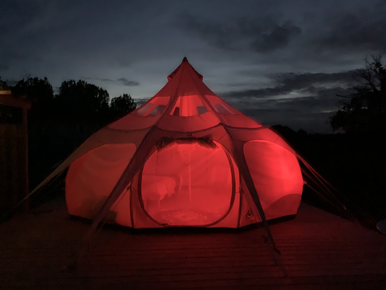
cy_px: 145
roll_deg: -0.7
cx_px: 193
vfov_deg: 53.1
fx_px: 290
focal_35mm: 26
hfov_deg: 67.3
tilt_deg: -2.3
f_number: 1.8
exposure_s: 1/4
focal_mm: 4.25
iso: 1600
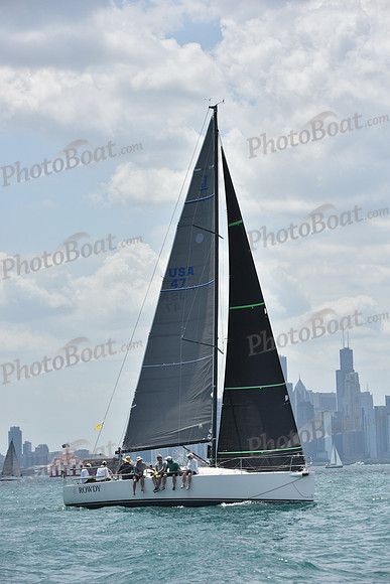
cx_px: 195
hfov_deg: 10.6
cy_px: 292
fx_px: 2111
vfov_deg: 15.8
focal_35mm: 130
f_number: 8
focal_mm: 130
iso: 250
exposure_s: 1/1250
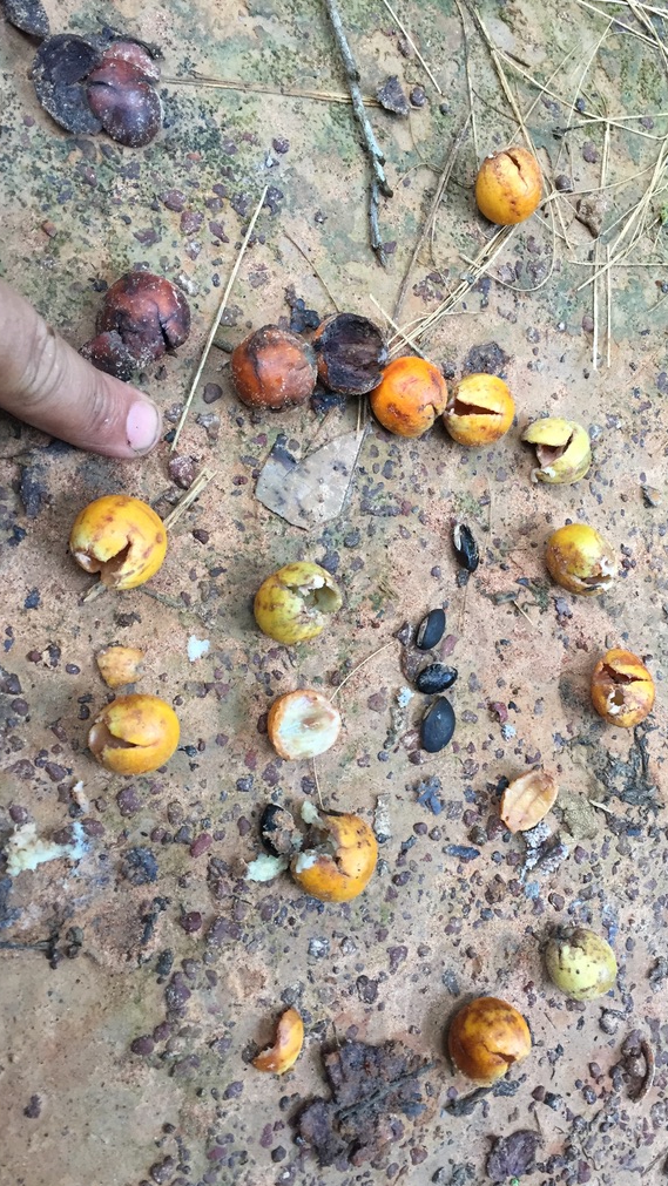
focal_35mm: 32
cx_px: 365
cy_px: 598
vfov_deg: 61.0
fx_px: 1007
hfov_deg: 36.7
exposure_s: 1/30
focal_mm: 4.15
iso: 40
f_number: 2.2
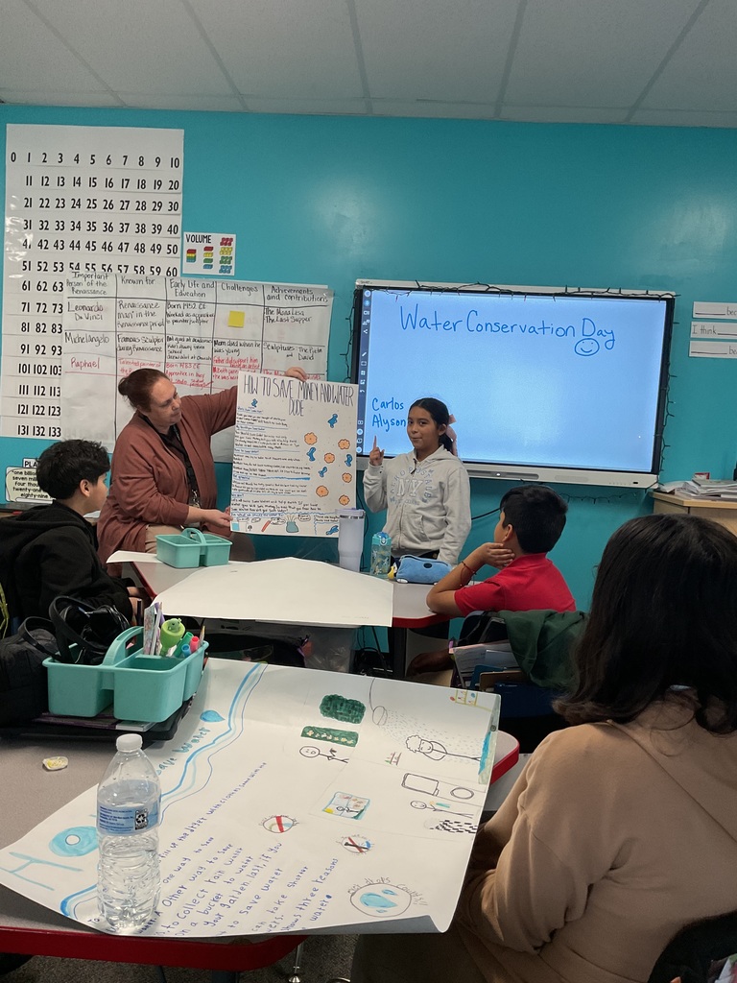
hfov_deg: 48.2
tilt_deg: -4.3
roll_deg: -3.2
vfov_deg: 61.7
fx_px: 823
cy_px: 492
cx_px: 368
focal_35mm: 29
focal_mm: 3
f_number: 1.8
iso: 50
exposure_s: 1/60
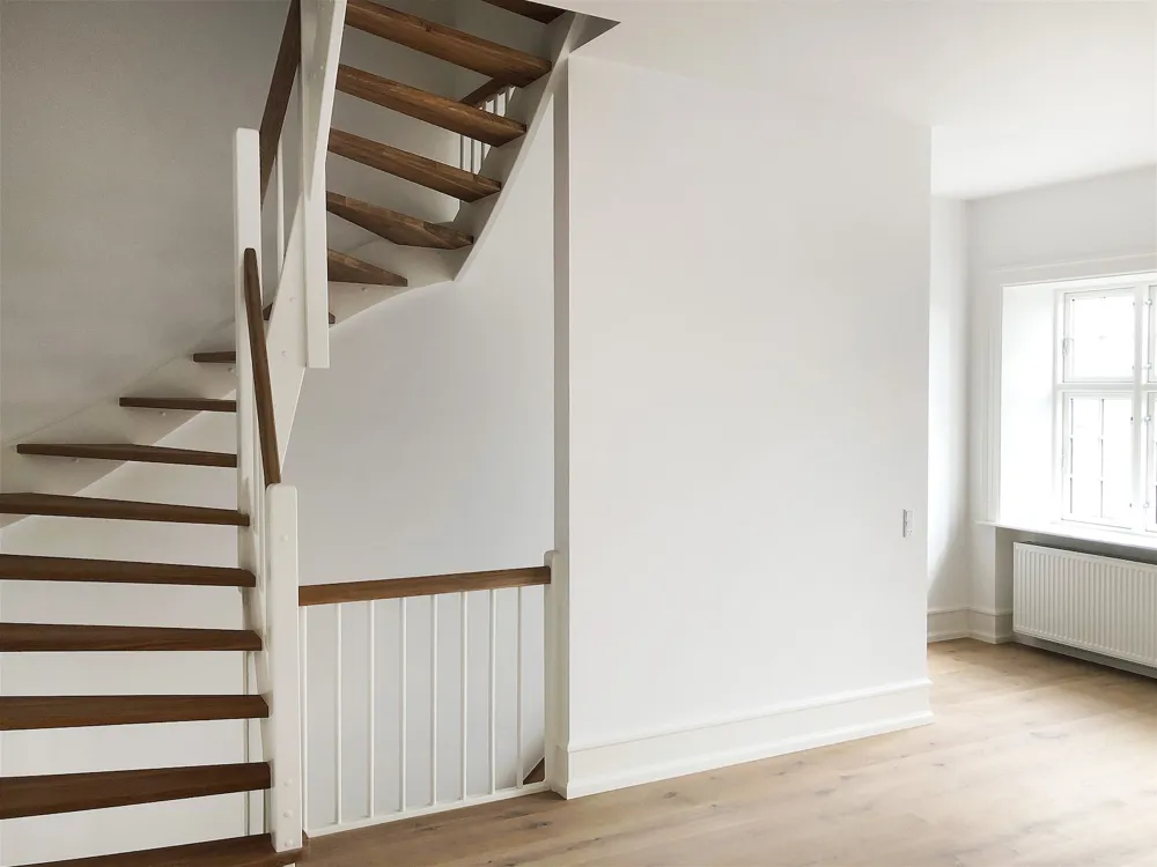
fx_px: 936
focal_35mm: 28
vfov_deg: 49.7
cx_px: 578
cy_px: 434
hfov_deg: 63.4
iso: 40
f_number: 1.8
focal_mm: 3.99
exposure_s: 1/33
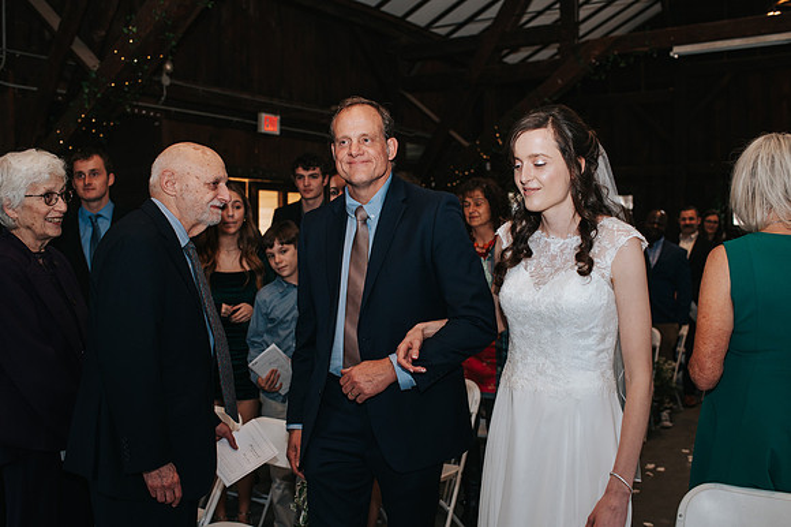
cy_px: 264
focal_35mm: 37
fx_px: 802
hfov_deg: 52.5
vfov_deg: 36.4
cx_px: 396
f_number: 3.2
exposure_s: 1/200
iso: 1000
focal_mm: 35
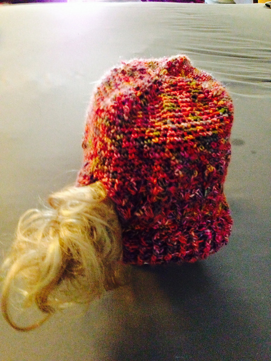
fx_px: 344
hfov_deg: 42.9
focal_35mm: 33
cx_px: 136
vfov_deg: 55.4
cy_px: 180
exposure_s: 1/15
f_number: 2.4
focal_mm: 4.12
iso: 800
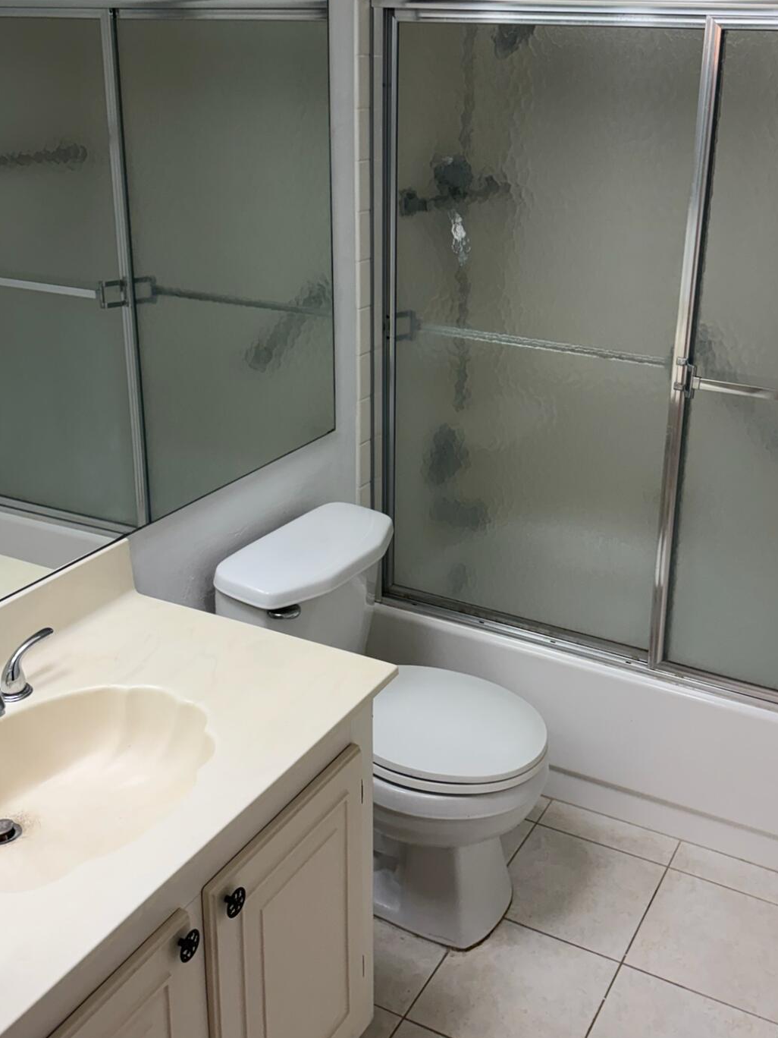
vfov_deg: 48.7
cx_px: 458
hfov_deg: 37.6
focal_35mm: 38
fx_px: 1139
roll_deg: -2.6
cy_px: 410
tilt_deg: -16.7
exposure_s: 1/120
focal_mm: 5.96
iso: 100
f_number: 1.6
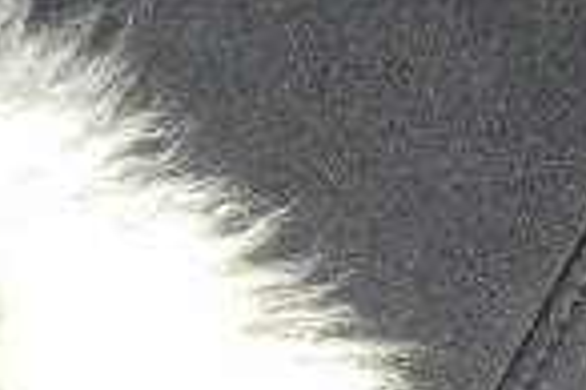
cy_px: 1037
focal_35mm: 188
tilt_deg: -51.4
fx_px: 3057
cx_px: 1409
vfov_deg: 6.8
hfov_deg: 9.7
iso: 50
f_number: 2.4
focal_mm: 4.12
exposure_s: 1/463
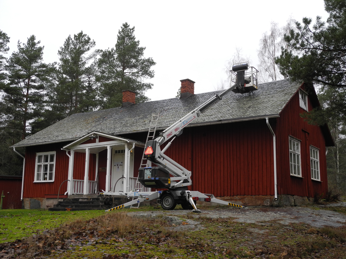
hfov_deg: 45.8
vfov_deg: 35.1
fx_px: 410
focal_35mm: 41
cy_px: 130
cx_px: 173
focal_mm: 8.8
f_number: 3.2
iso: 100
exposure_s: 1/100
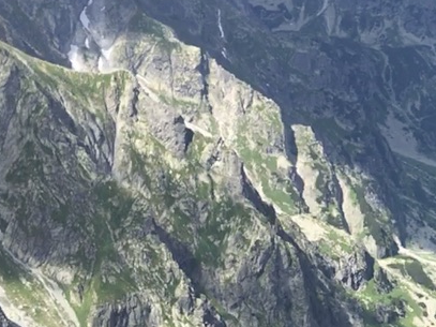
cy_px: 248
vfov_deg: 20.0
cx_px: 541
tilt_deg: -24.8
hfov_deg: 24.0
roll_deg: +0.0
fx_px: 919
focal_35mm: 73
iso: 25
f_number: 2.2
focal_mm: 4.15
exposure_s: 1/855
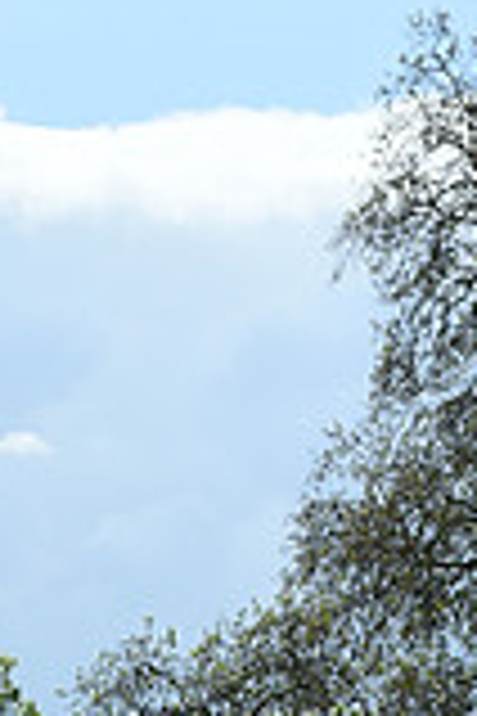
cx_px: -486
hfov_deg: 3.9
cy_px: 842
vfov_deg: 5.9
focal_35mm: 346
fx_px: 6876
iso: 100
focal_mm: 95
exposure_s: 1/1250
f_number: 4.5
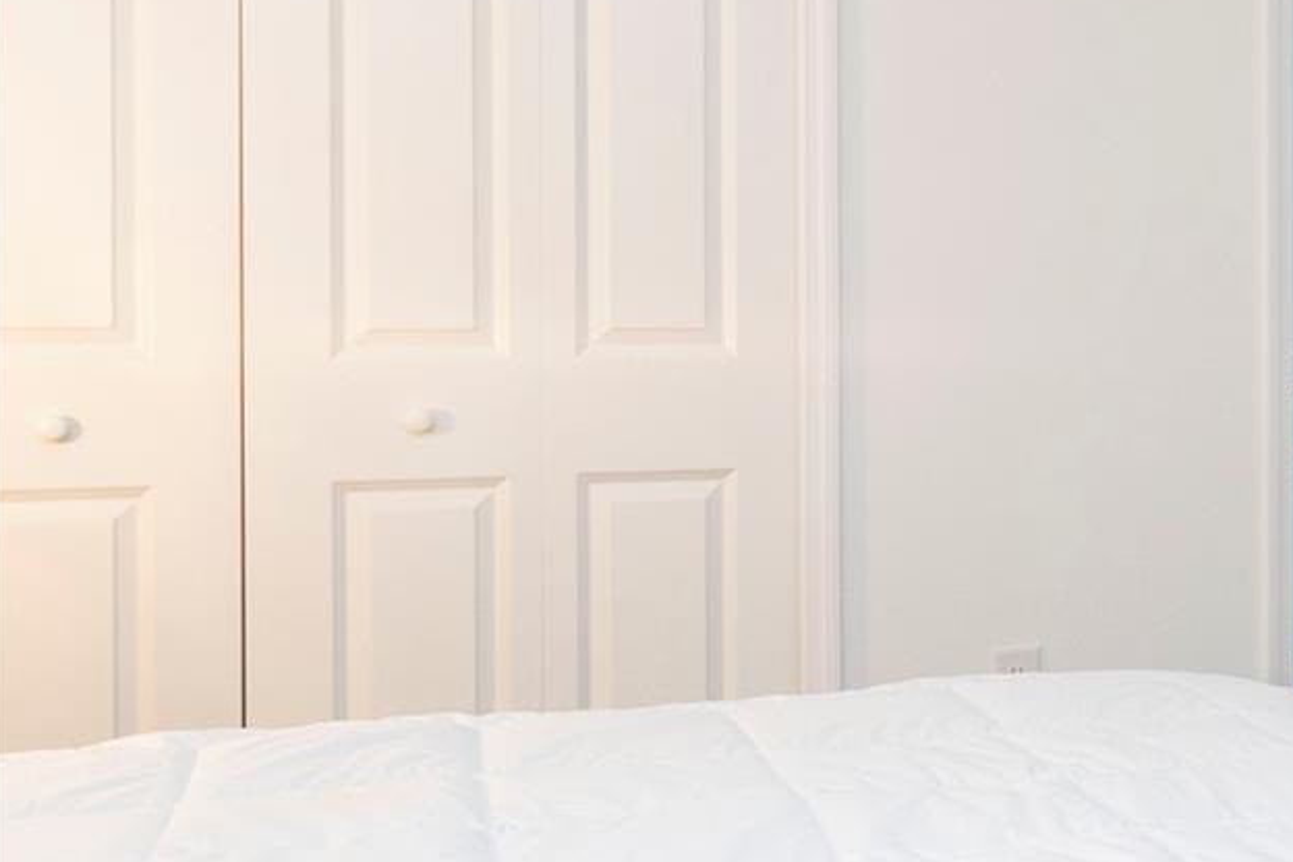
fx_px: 2119
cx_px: 1649
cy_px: 379
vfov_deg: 23.0
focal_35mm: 59
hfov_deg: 28.4
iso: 1000
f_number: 13
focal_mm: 23
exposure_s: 1/10
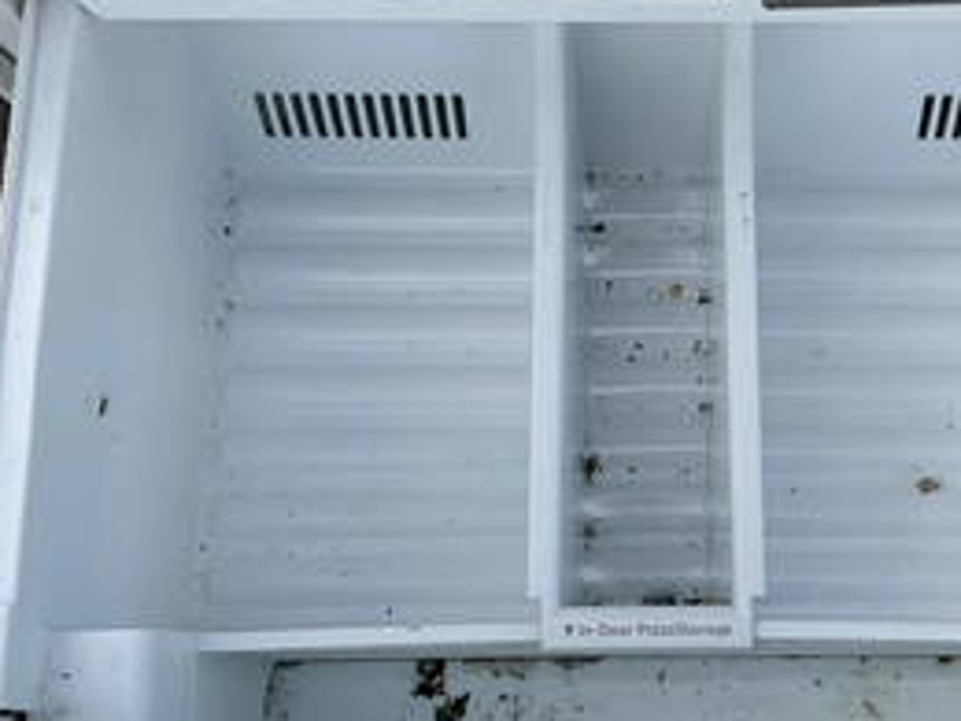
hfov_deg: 43.0
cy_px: 392
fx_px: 1194
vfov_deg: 33.6
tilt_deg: -80.4
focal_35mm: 43
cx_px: 673
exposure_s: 1/375
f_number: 1.8
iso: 25
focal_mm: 3
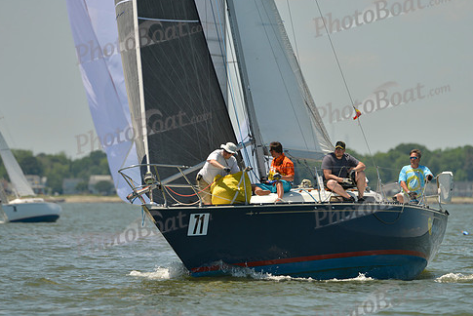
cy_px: 166
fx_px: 6284
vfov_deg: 2.9
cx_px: 263
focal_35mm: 478
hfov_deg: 4.3
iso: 200
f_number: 5
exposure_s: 1/1600
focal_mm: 400
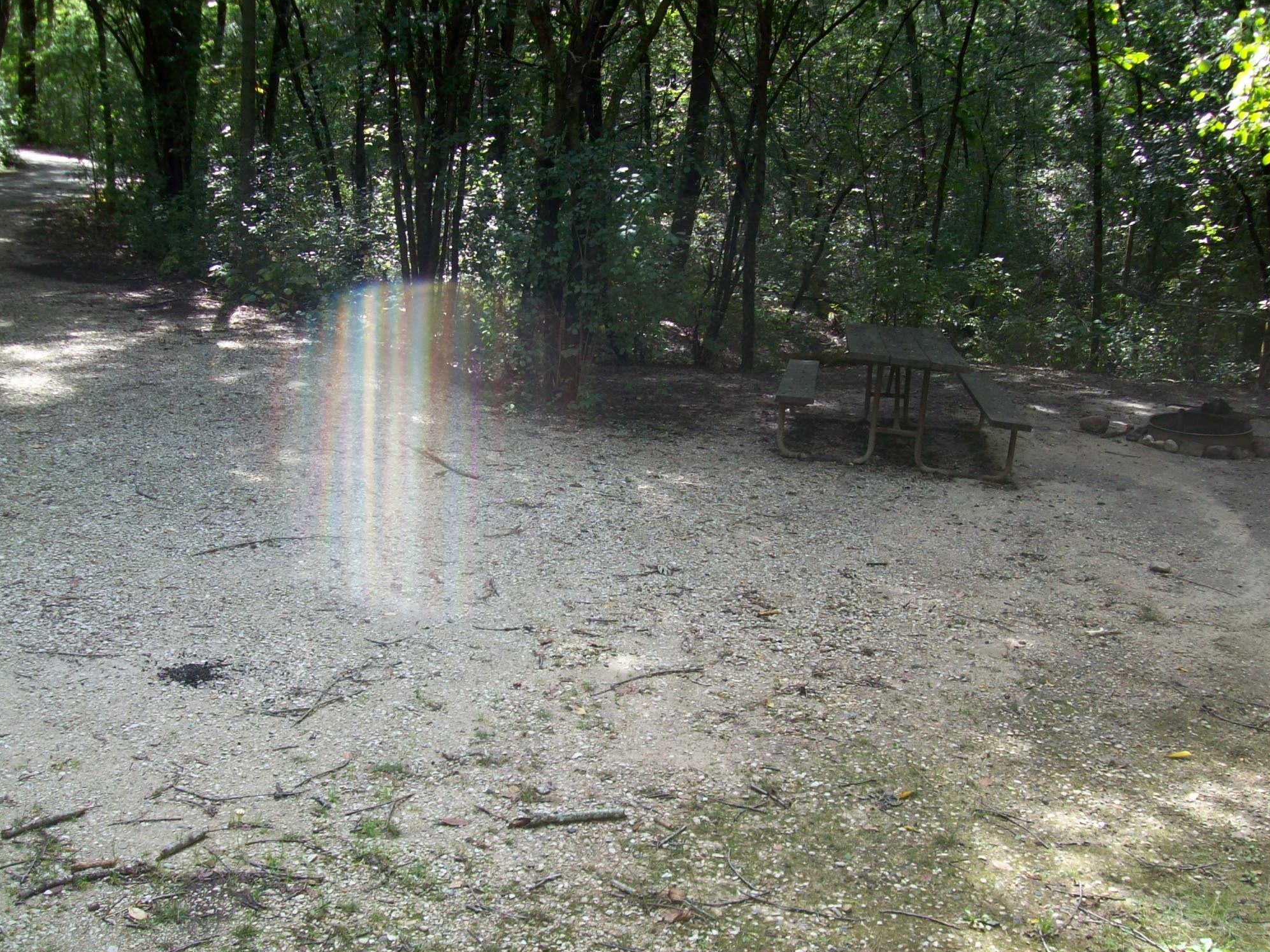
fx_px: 1357
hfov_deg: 50.1
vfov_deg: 38.7
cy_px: 475
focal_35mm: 37
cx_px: 622
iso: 80
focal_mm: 6
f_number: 2.7
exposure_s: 1/111
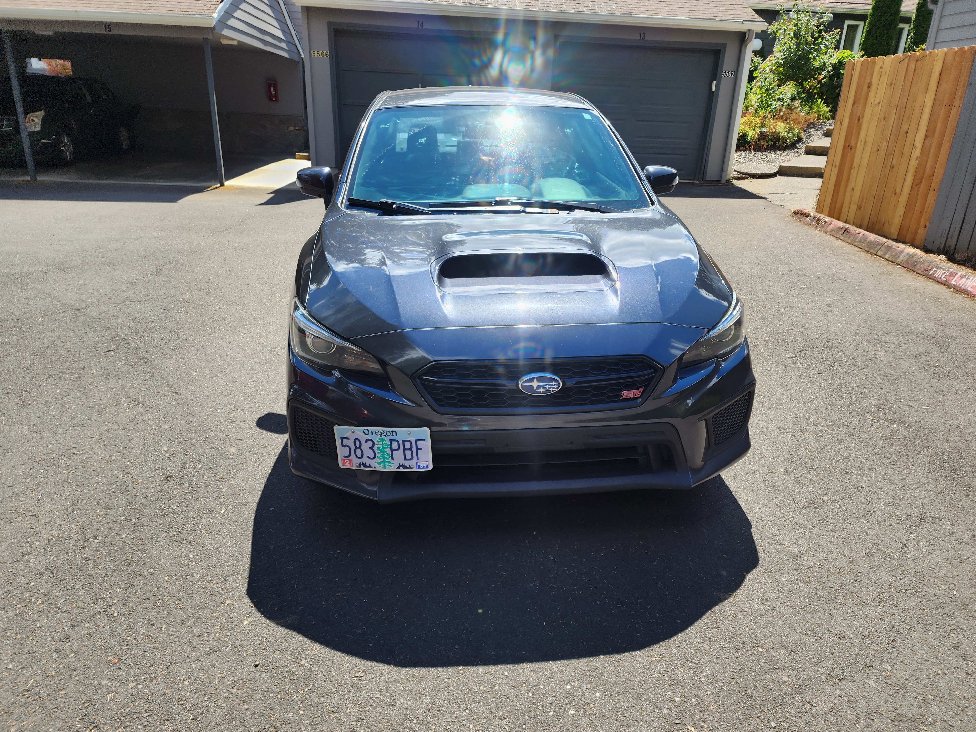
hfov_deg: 73.9
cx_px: 488
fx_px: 648
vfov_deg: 58.9
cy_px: 366
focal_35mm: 23
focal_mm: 6.4
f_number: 1.8
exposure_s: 1/457
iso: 12
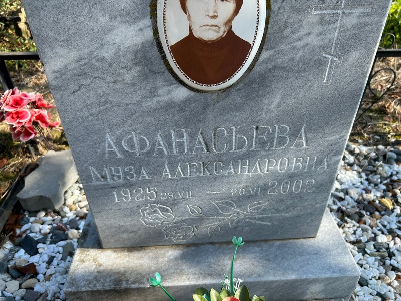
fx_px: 301
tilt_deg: -35.2
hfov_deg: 67.3
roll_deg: -1.5
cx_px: 200
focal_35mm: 26
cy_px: 150
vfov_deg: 53.1
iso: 50
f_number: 1.5
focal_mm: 5.7
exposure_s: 1/1449
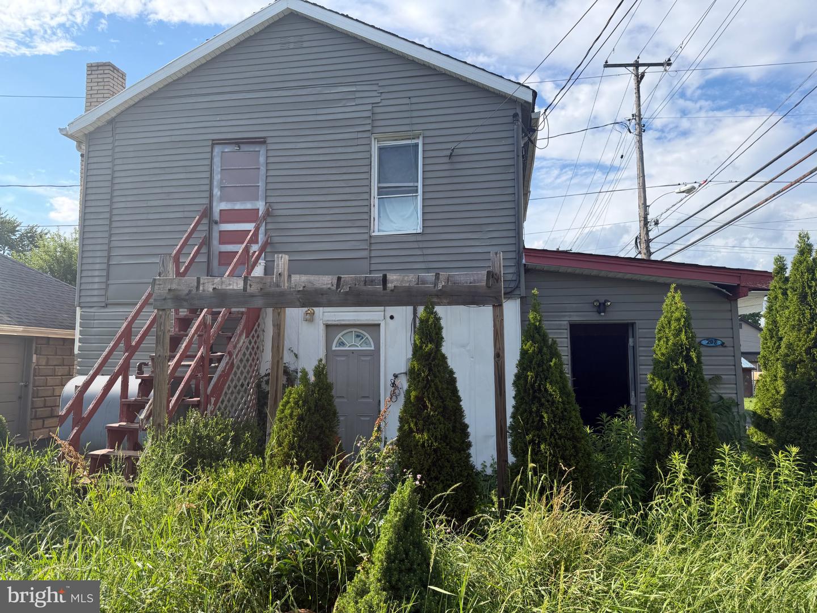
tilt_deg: +4.3
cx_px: 408
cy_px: 306
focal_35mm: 24
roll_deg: +0.9
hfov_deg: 71.6
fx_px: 566
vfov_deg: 56.8
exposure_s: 1/2445
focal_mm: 6.76
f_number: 1.78
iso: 80
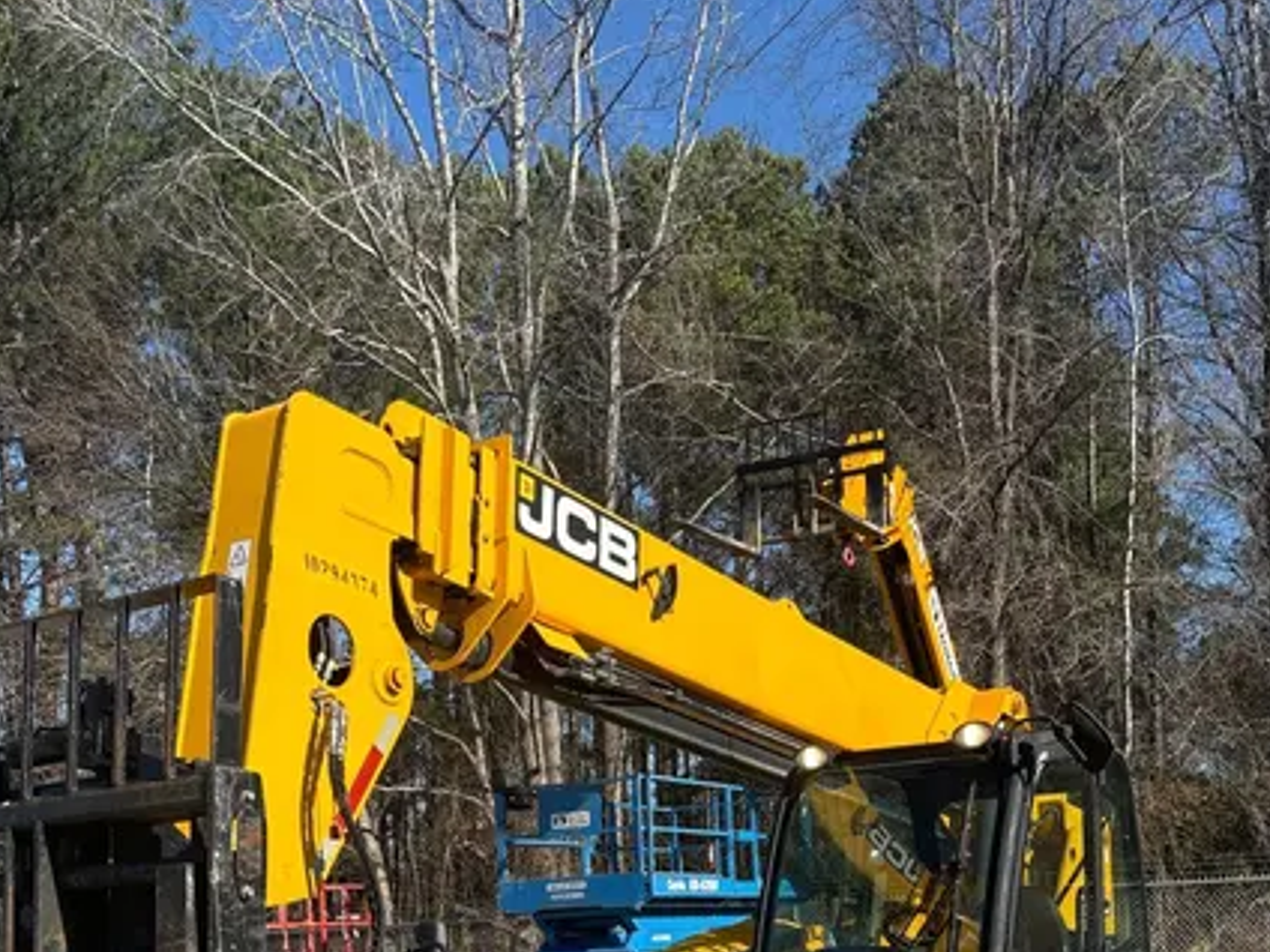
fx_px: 1651
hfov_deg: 42.0
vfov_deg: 29.8
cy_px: 977
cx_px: 563
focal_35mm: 45
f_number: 1.6
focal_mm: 5.96
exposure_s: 1/2933
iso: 50
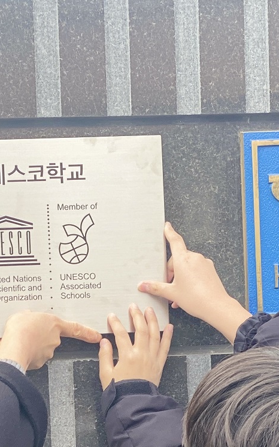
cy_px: 424
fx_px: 1813
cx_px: 114
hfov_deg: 8.8
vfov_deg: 13.9
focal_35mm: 149
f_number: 2
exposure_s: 1/124
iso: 20
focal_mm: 6
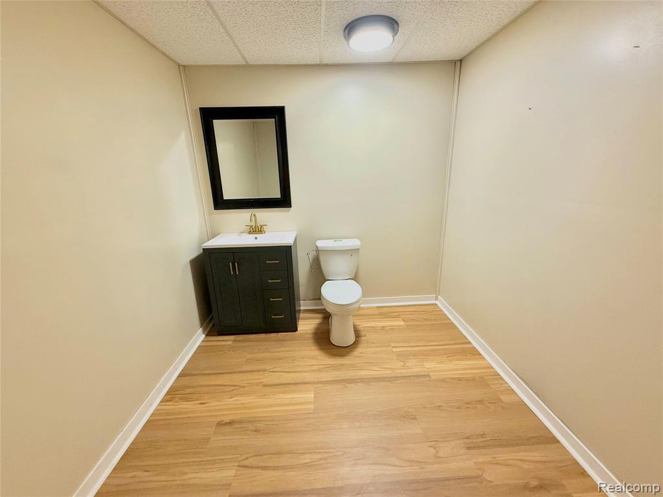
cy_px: 248
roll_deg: +1.5
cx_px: 332
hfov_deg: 102.1
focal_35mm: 14
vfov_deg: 85.7
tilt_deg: -15.9
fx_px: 268
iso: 320
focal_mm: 2.22
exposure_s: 1/120
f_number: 2.2
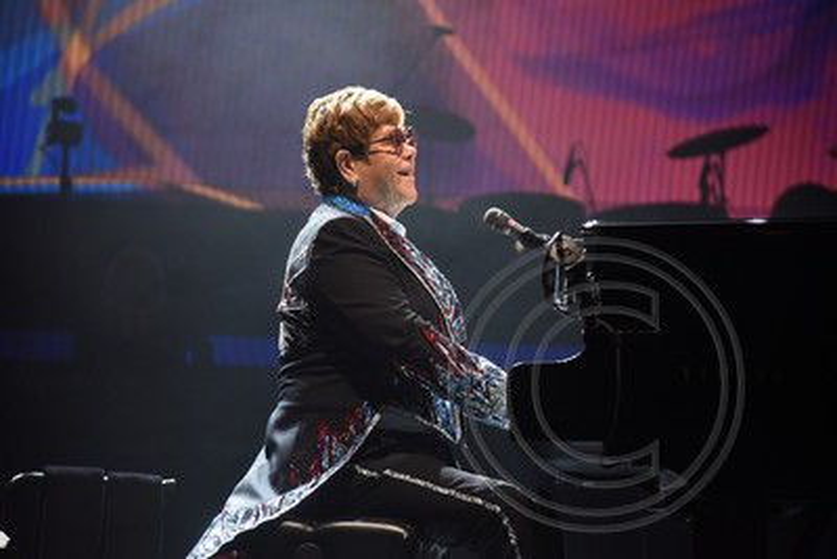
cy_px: 280
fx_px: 2442
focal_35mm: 105
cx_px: 418
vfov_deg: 13.1
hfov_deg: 19.4
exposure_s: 1/800
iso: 1250
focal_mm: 105
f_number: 4
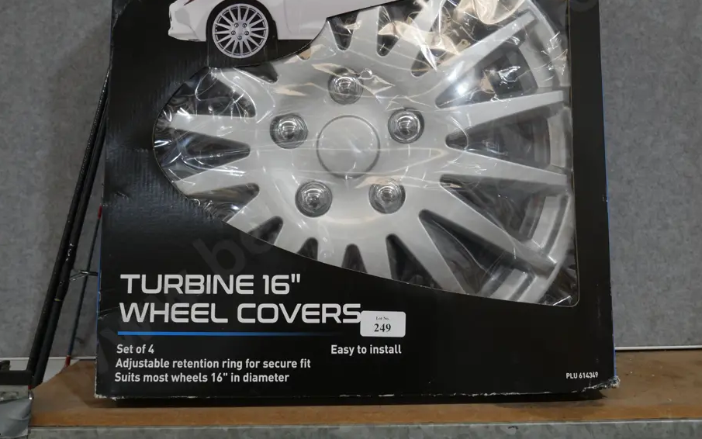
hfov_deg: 53.9
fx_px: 689
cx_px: 382
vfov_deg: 35.0
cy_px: 142
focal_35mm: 36
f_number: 3.6
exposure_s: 1/60
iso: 500
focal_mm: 15
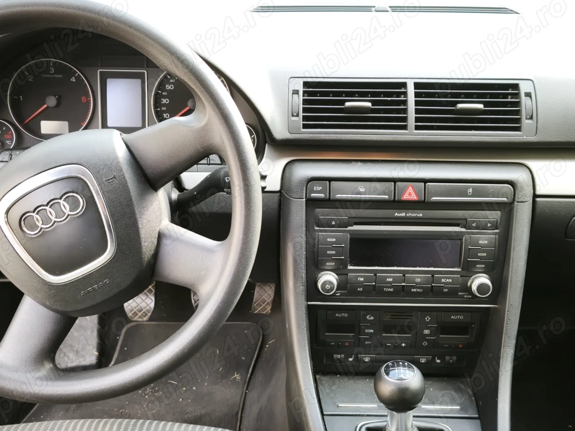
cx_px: 280
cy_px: 218
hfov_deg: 49.0
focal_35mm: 38
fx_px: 631
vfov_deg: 37.7
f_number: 1.7
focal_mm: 5.35
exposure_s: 1/100
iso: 250
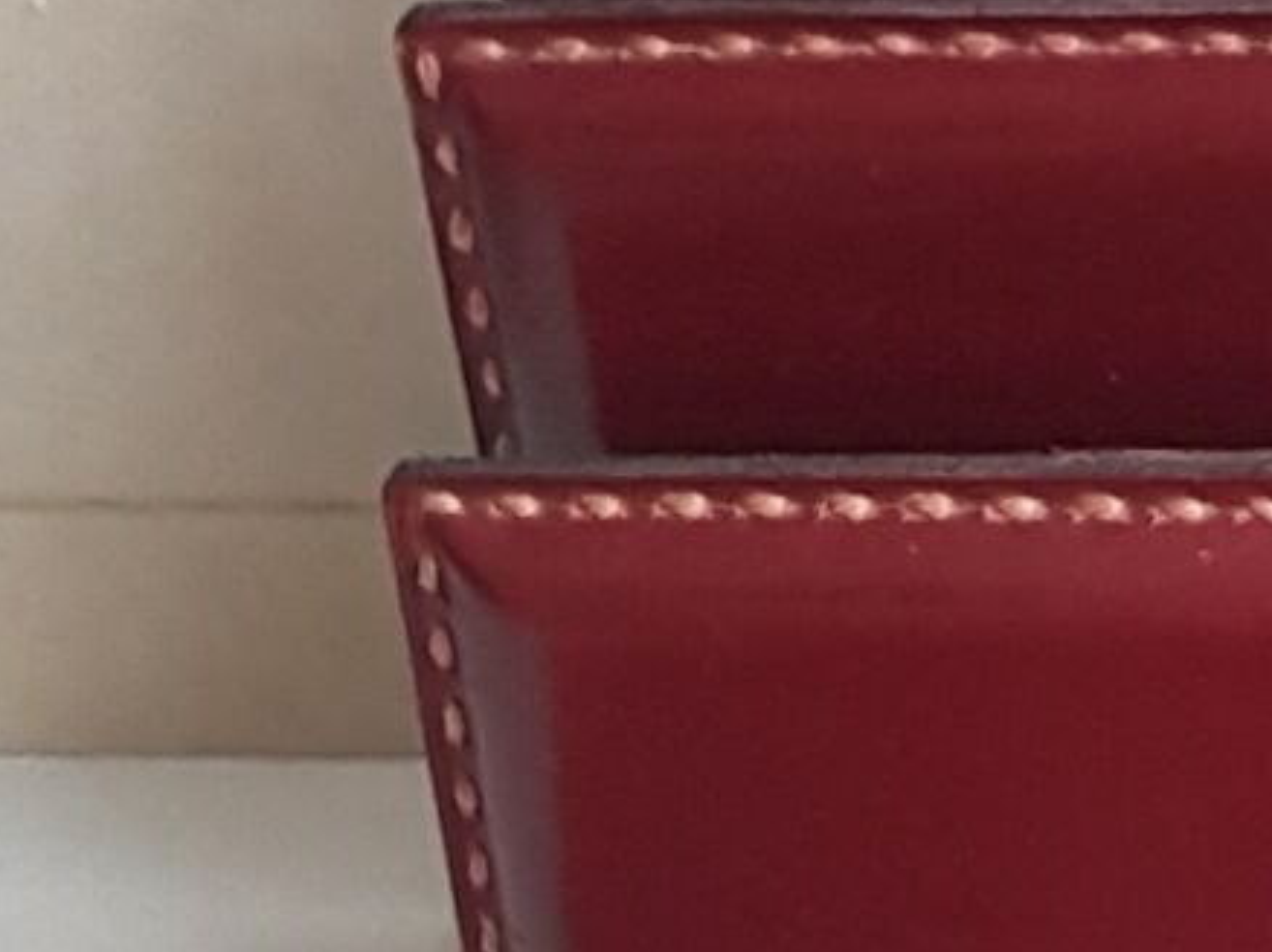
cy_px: 2098
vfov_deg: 8.1
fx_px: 6280
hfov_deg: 10.6
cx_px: 2579
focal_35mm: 171
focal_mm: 4.2
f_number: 1.7
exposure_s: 1/50
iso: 125
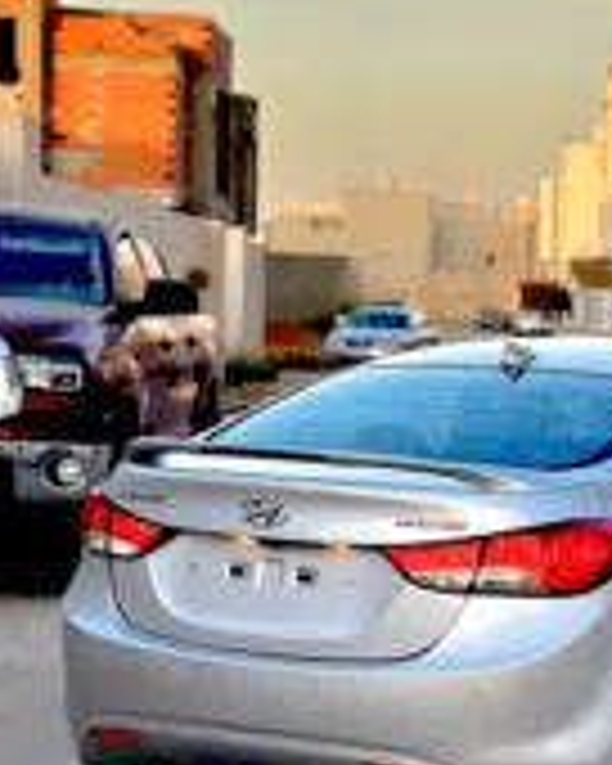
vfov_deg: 17.4
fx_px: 2491
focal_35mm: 110
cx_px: 634
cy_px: 526
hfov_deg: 13.8
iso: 80
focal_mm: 6.86
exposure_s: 1/640
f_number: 1.8
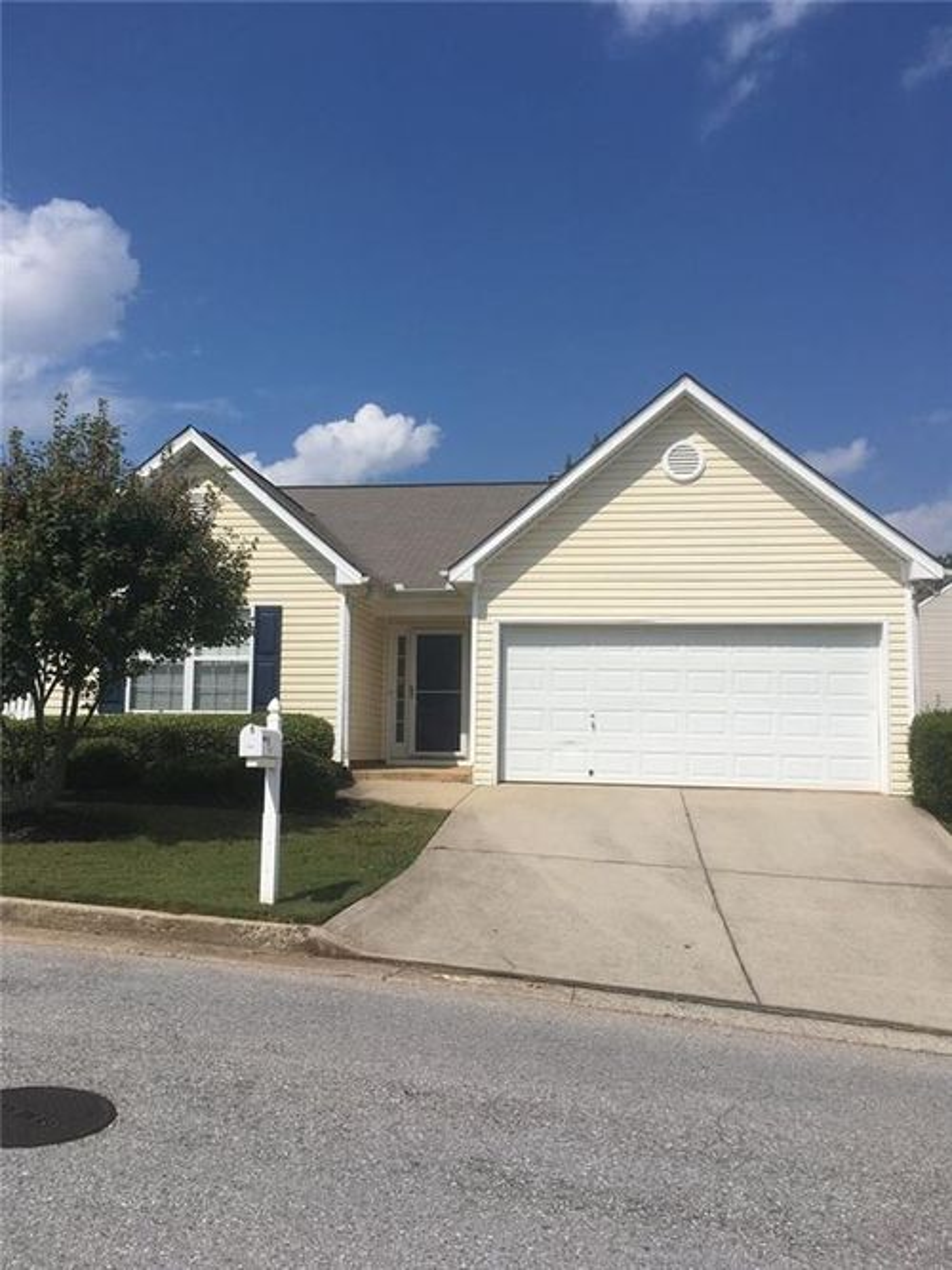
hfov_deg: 48.2
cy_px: 635
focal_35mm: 29
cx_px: 476
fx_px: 1064
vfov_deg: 61.7
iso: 25
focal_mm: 4.15
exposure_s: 1/4049
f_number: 2.2
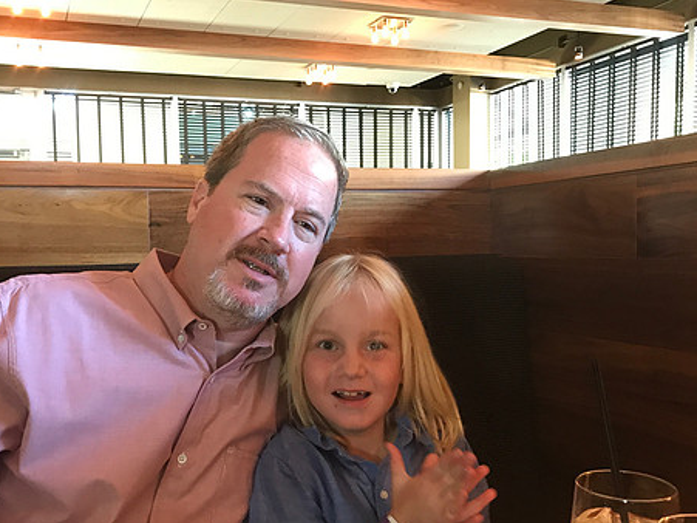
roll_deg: +1.8
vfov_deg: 39.5
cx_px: 280
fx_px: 725
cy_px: 312
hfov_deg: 51.0
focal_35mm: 36
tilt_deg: -4.1
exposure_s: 1/13
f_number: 1.8
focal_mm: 3.99
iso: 100
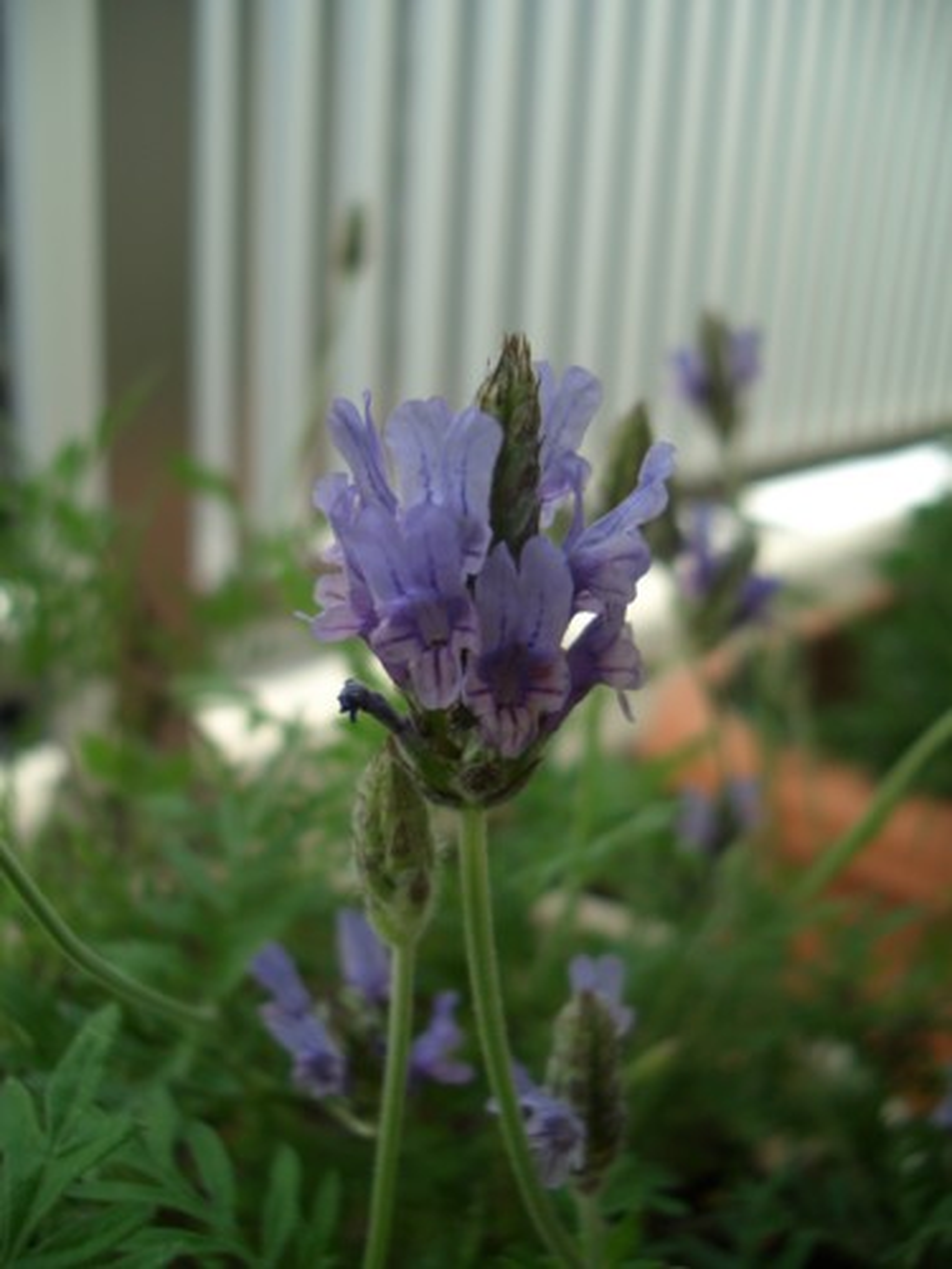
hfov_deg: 40.7
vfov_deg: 52.6
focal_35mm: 35
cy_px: 634
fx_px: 1283
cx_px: 476
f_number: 2.6
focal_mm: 5.8
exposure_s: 1/320
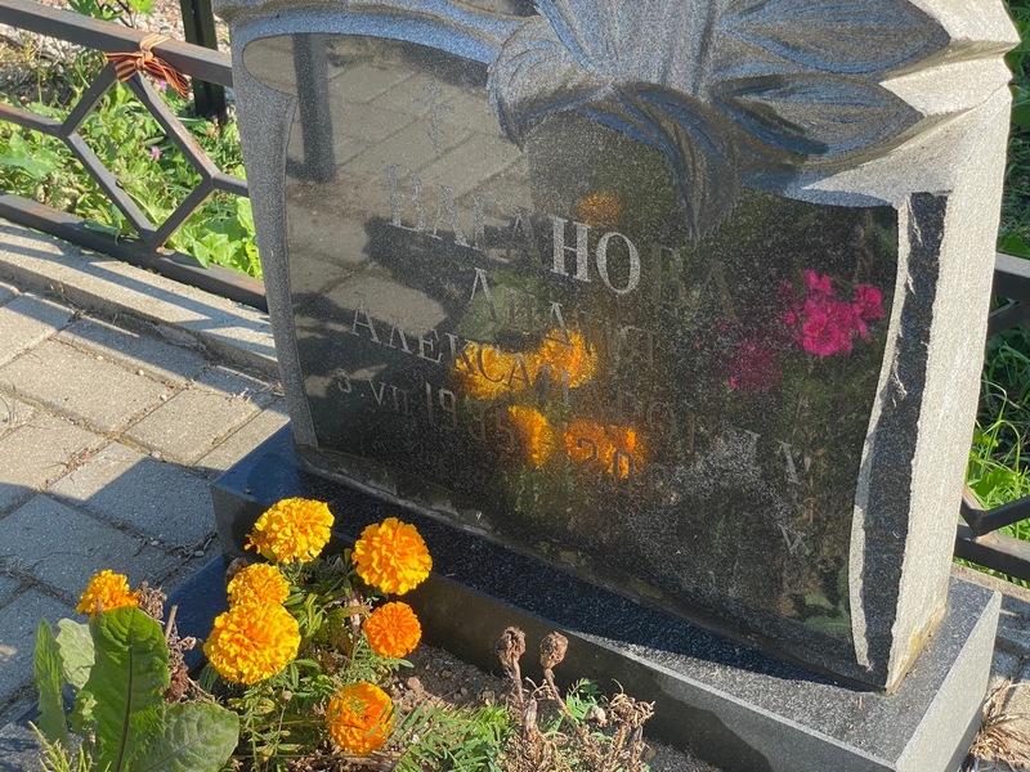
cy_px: 386
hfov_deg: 36.8
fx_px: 1547
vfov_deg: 28.0
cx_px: 515
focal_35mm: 52
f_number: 2
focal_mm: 6
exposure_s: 1/436
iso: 20
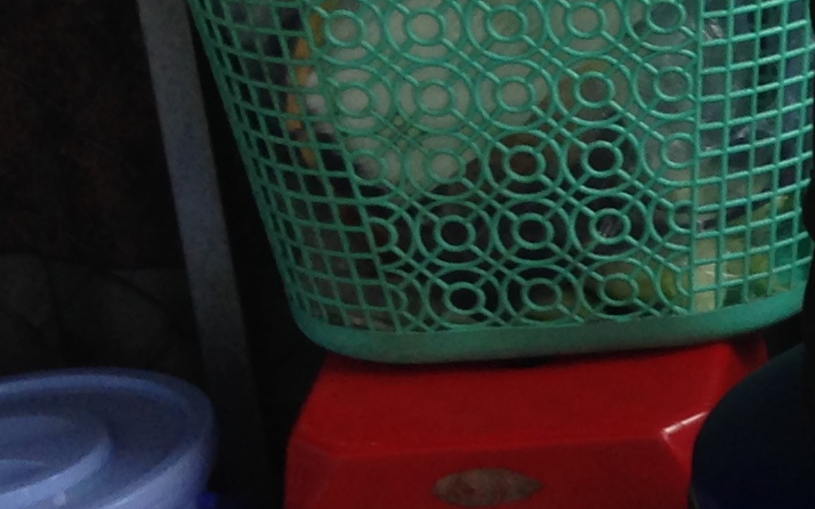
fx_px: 3553
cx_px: 1700
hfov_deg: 11.6
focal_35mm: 160
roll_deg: +1.2
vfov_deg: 8.2
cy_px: 184
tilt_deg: -22.0
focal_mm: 4.12
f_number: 2.4
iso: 50
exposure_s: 1/30
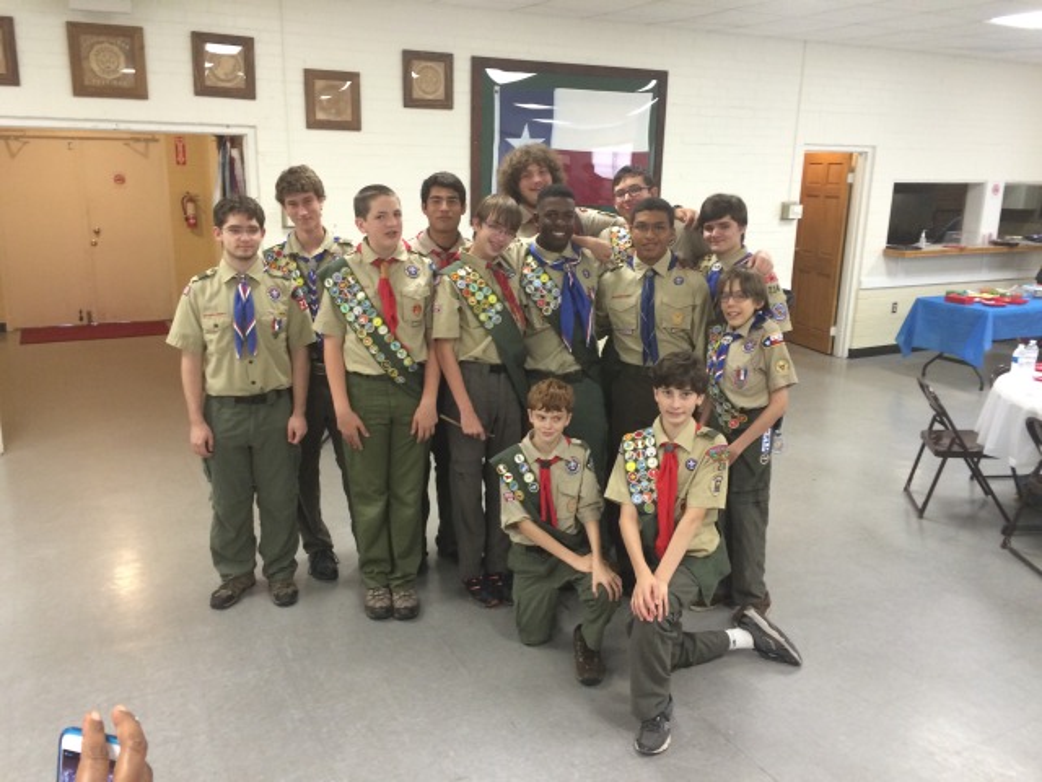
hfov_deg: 61.7
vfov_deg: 48.2
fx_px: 873
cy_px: 391
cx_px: 521
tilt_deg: -17.0
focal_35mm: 29
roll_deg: -0.4
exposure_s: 1/30
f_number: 2.2
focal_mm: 4.15
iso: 125
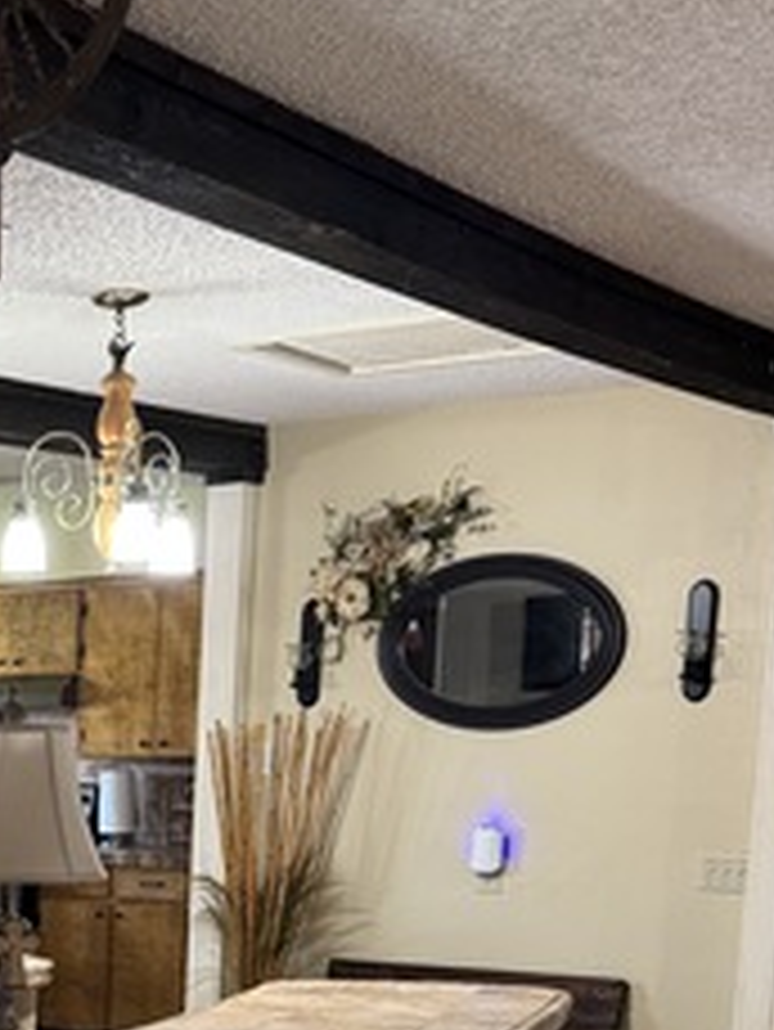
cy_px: 1133
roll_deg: +0.6
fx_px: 1996
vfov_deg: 26.6
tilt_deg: -10.5
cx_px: -194
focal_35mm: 67
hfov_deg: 20.3
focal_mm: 6.76
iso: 400
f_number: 1.78
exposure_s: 1/60
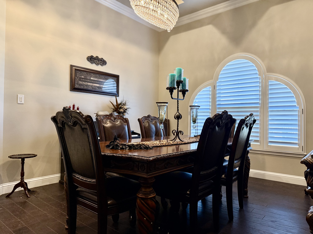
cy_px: 117
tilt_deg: +1.1
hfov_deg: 71.6
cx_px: 156
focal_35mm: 24
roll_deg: -0.7
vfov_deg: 56.8
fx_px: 217
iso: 320
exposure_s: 1/60
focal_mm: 6.76
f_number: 1.78
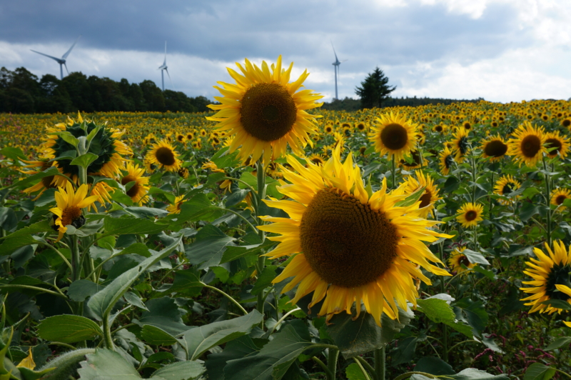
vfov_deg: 35.4
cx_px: 286
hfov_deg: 51.3
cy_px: 190
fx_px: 594
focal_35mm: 38
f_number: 13
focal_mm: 25
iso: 100
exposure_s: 1/100
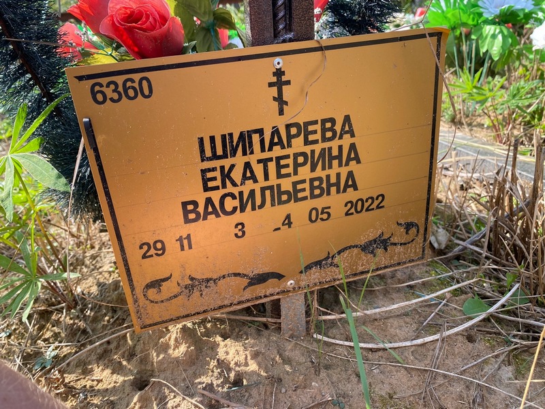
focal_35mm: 26
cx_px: 272
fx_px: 409
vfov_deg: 53.1
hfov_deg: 67.3
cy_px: 204
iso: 32
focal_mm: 4.25
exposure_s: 1/426
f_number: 1.8
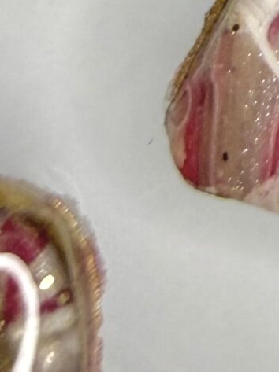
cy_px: -221
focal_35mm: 130
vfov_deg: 14.0
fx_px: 1399
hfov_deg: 10.0
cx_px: 669
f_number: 2.2
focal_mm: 2.22
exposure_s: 1/120
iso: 80
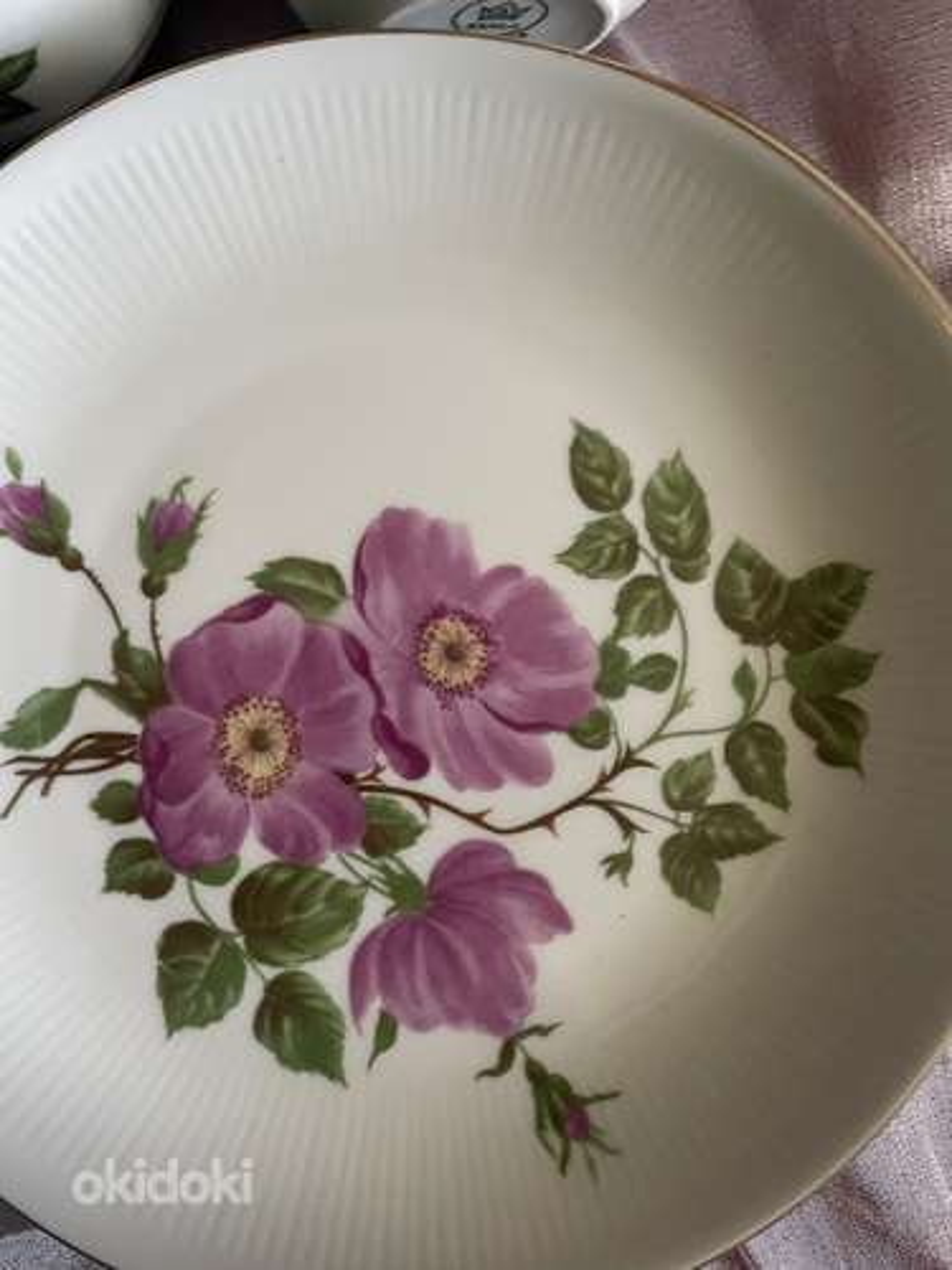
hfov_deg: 53.1
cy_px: 635
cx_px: 476
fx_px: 953
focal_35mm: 26
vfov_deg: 67.3
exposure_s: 1/43
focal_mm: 4.2
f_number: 1.6
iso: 500
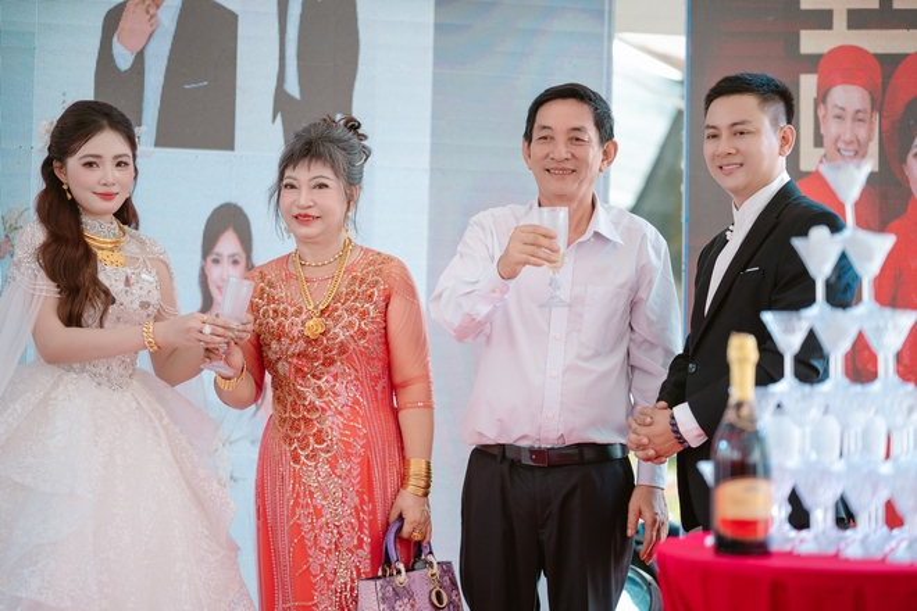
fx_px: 2165
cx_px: 458
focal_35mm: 85
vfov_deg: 16.1
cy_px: 306
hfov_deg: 23.9
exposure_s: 1/1250
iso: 320
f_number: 1.8
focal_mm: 85
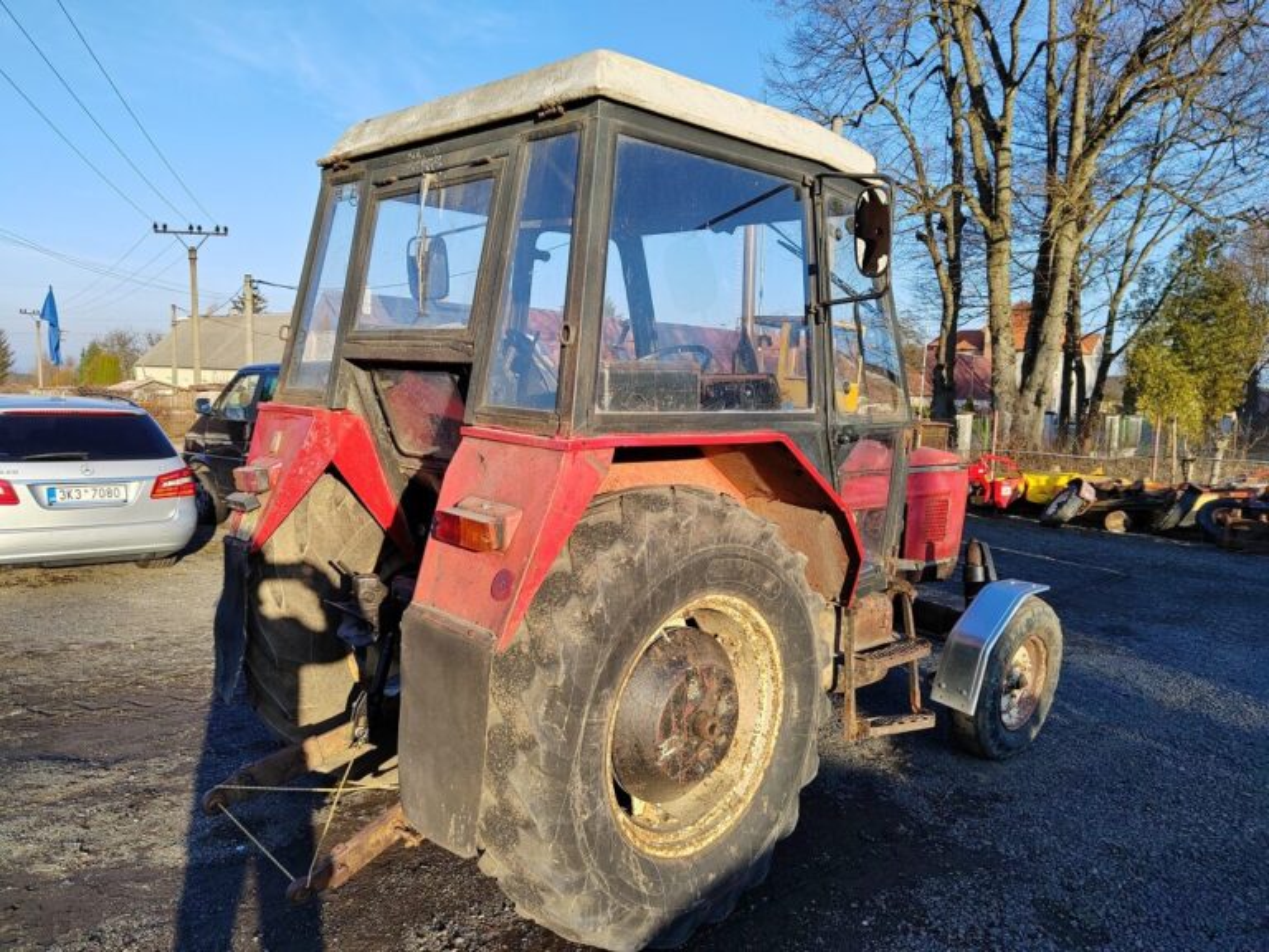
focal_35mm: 27
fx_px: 990
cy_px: 476
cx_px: 634
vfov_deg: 51.4
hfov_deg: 65.3
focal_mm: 5.52
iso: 100
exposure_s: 1/954
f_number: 1.9
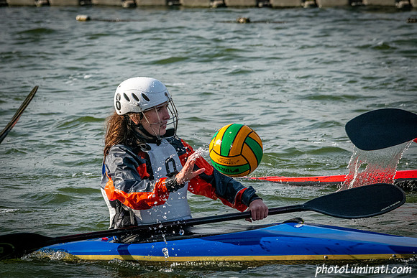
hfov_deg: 5.1
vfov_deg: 3.4
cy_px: 108
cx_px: 161
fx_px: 4688
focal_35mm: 405
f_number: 11
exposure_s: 1/3200
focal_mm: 330
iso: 2500
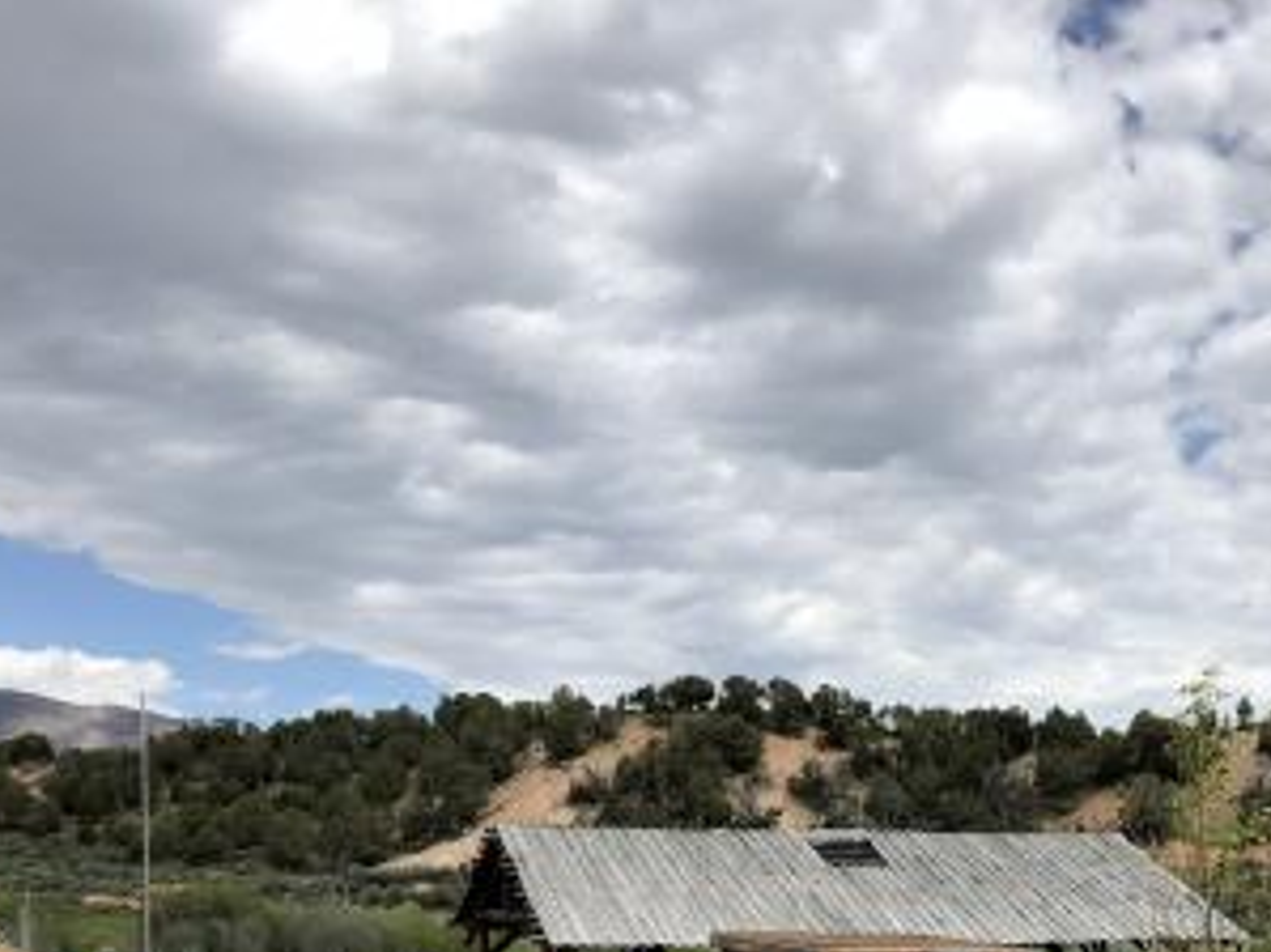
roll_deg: +2.3
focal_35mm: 60
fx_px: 2202
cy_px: 1016
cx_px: 897
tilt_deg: -1.4
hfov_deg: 31.8
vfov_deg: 23.1
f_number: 1.8
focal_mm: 3.99
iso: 20
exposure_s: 1/2525
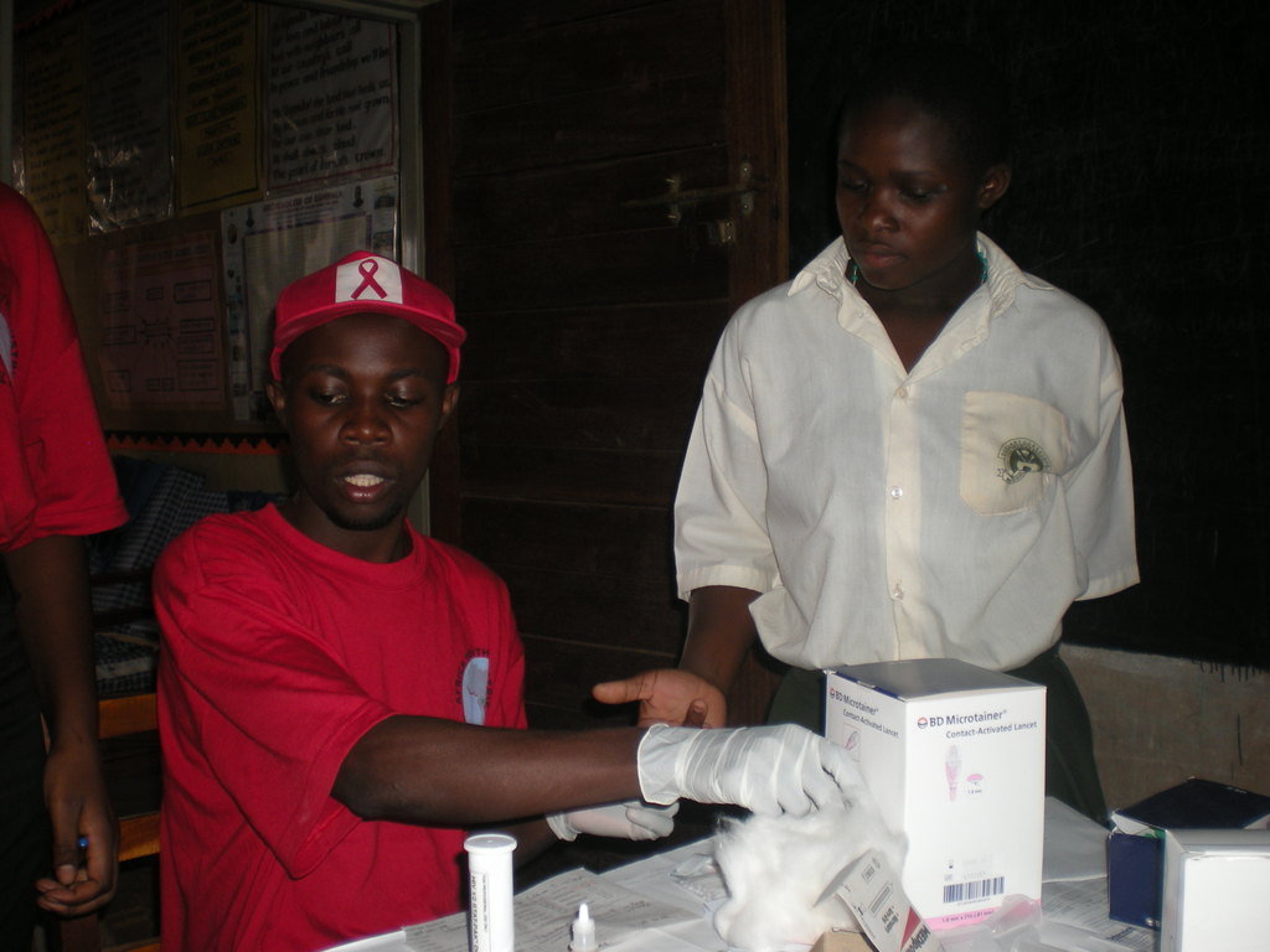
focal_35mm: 38
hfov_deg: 49.0
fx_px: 1394
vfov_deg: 37.7
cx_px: 635
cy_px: 476
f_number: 3.1
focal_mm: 6.3
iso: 64
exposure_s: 1/60
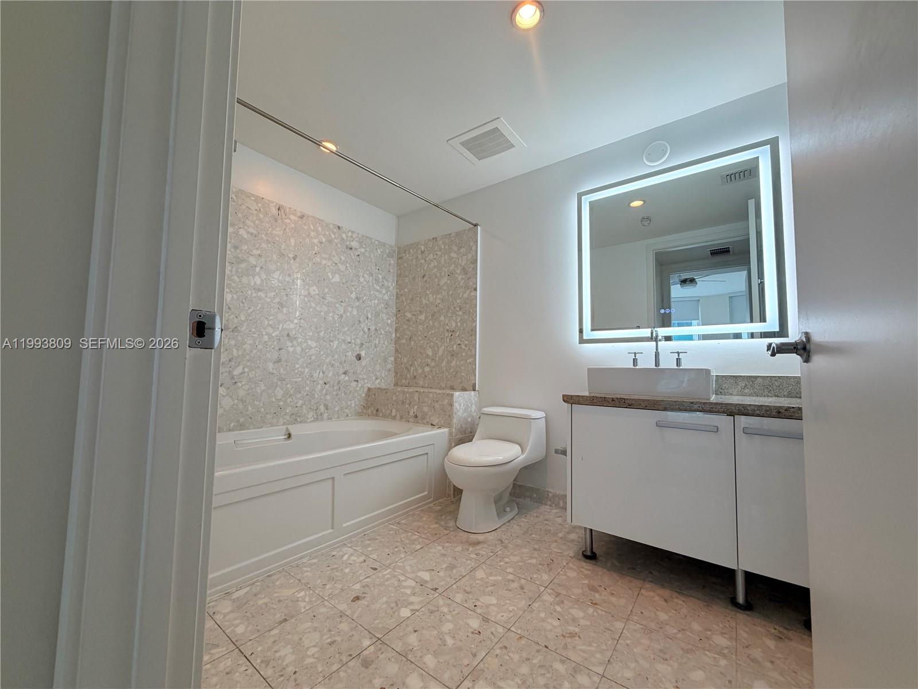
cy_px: 344
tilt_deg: +3.0
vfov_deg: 85.7
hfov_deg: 102.1
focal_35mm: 14
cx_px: 459
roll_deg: +0.3
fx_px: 371
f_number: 2.2
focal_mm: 2.22
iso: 125
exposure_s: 1/120
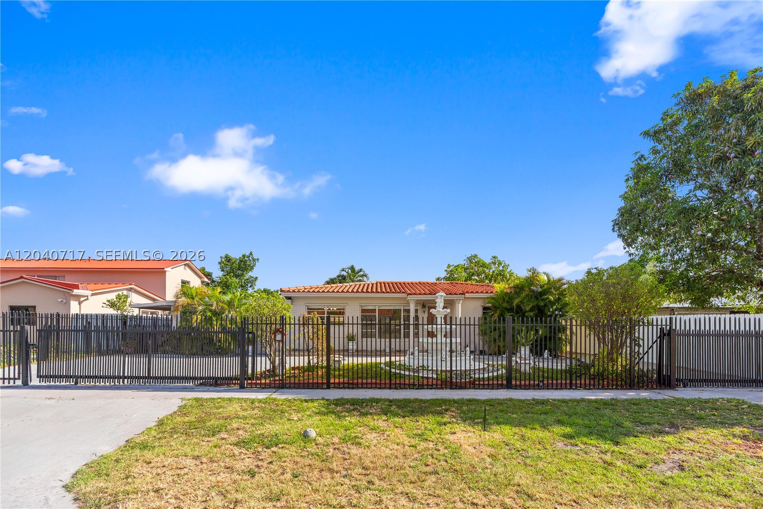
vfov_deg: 73.7
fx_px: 339
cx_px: 382
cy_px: 254
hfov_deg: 96.7
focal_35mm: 16
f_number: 5
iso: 100
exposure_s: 1/500
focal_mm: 16
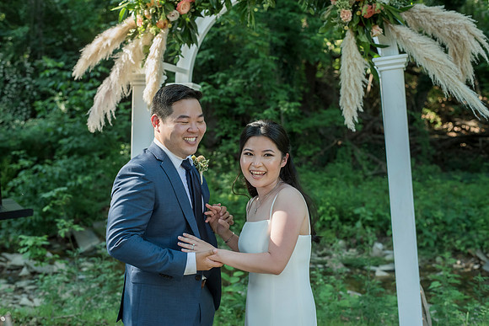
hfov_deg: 39.6
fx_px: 679
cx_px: 244
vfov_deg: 27.0
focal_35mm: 50
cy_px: 163
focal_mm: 50
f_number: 4
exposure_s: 1/800
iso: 1000
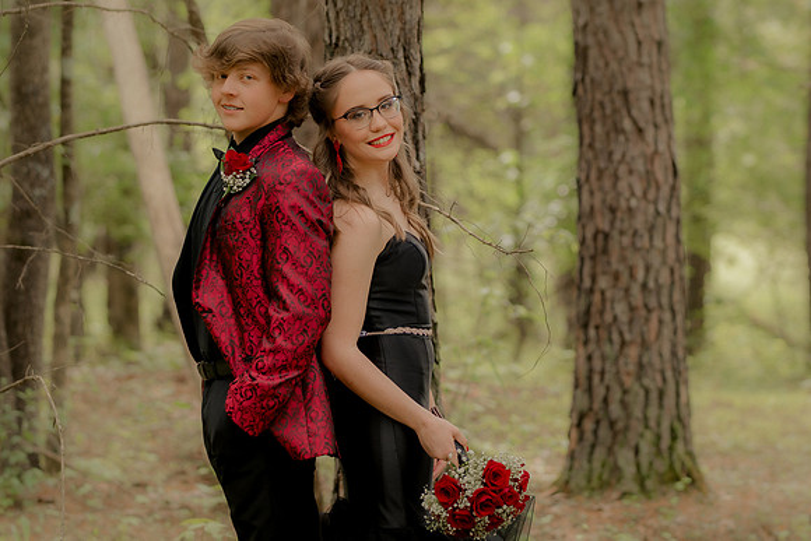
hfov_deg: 16.1
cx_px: 406
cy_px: 270
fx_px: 2873
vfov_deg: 10.8
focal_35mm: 128
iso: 200
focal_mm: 85
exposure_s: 1/250
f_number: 2.2
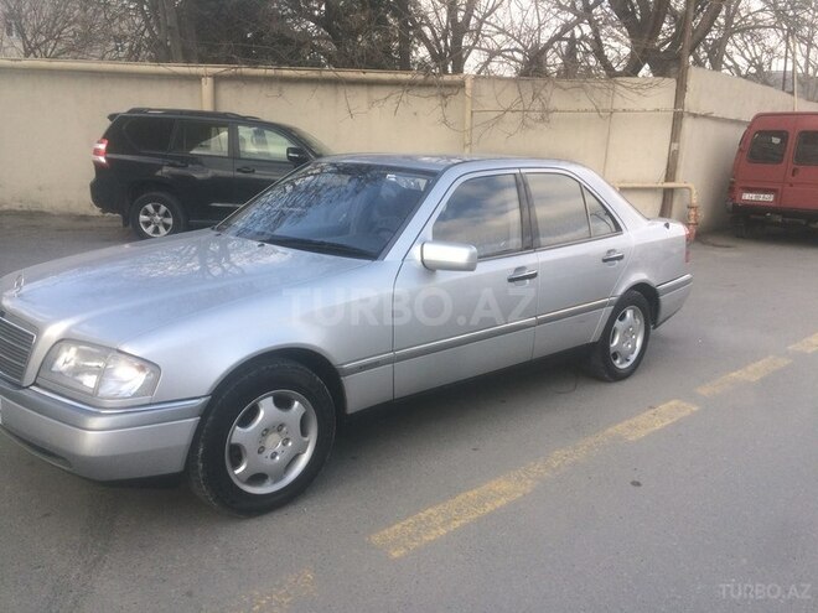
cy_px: 306
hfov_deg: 61.7
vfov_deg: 48.2
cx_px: 409
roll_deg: -1.7
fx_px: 685
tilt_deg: -10.8
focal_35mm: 29
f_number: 2.2
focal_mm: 4.15
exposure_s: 1/513
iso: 32
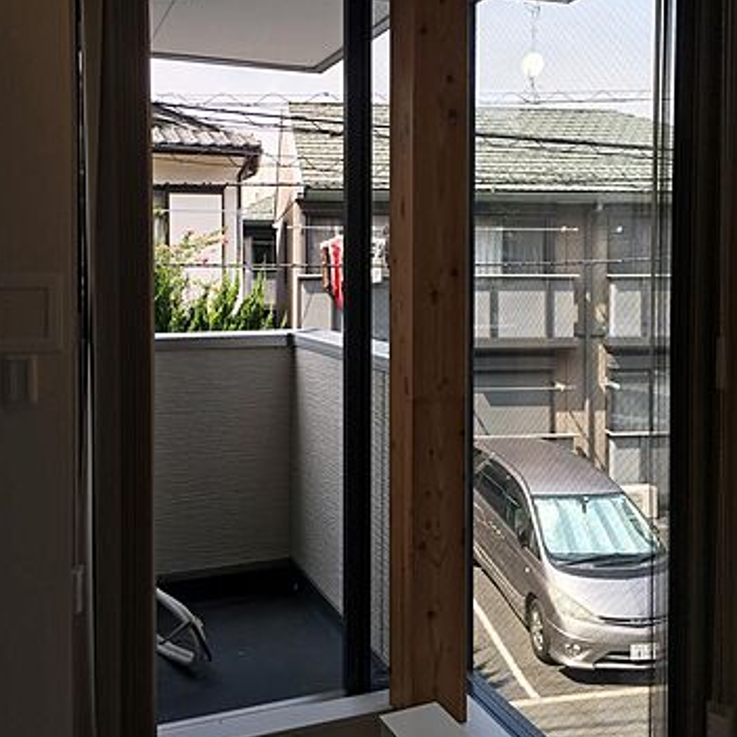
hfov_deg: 47.2
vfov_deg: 46.9
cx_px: 364
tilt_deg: +0.7
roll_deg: -0.9
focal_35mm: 35
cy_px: 293
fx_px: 843
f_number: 2.2
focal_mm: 4.15
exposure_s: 1/569
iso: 25
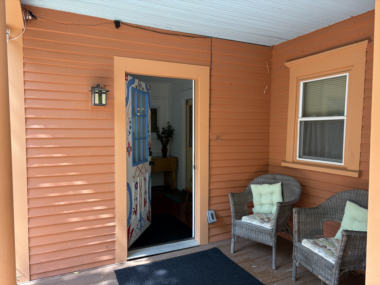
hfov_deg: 67.3
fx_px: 285
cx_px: 190
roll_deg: +0.1
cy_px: 142
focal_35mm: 26
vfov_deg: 53.1
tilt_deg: -3.0
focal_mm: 5.96
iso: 40
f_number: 1.6
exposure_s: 1/122
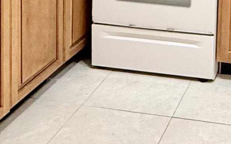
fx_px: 466
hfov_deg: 25.8
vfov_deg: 15.1
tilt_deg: -5.5
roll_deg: -3.4
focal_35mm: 74
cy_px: -122
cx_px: 252
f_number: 2.2
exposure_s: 1/120
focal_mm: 2.22
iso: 320
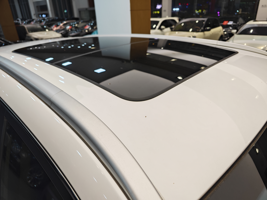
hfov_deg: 73.9
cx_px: 134
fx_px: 177
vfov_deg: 58.9
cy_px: 100
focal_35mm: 23
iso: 160
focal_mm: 8.7
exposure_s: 1/100
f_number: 1.9
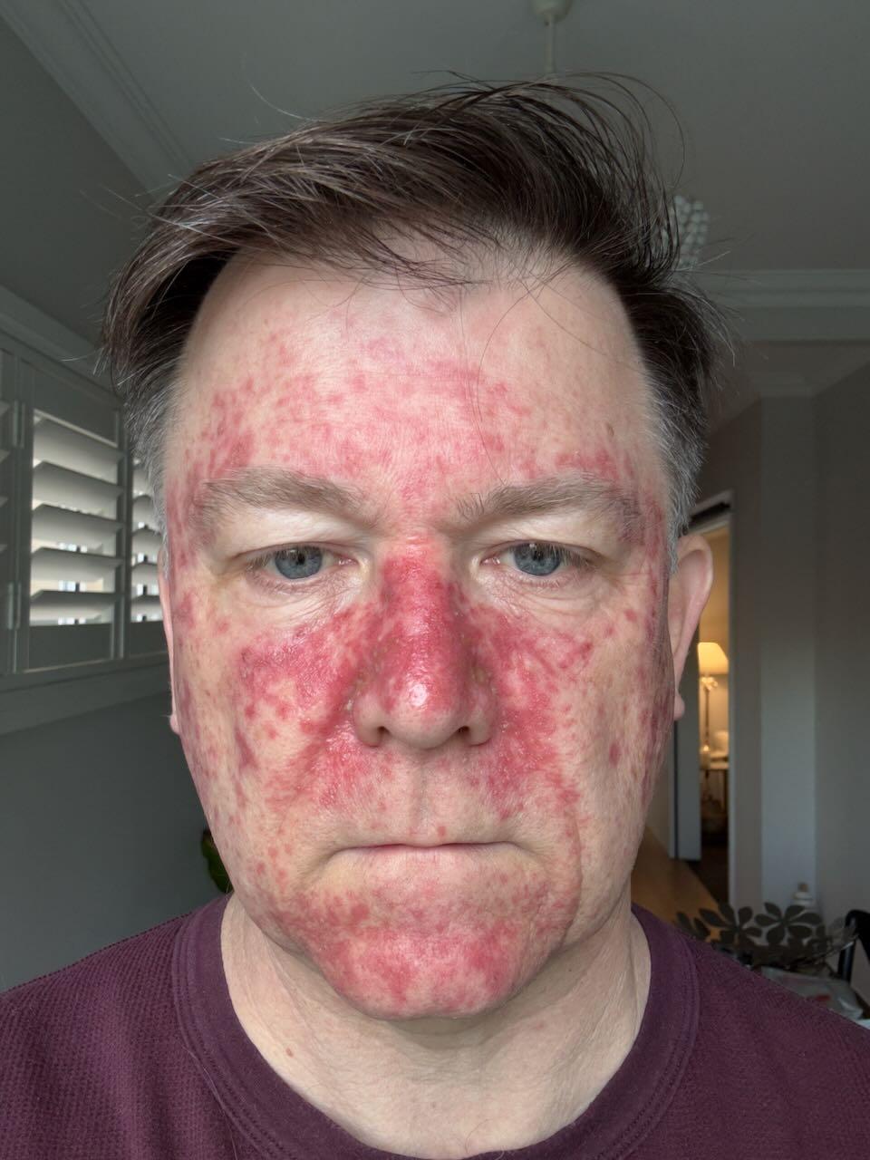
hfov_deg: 46.8
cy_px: 580
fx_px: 1005
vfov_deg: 60.0
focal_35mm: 30
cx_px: 435
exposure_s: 1/60
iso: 100
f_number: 1.9
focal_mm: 2.69
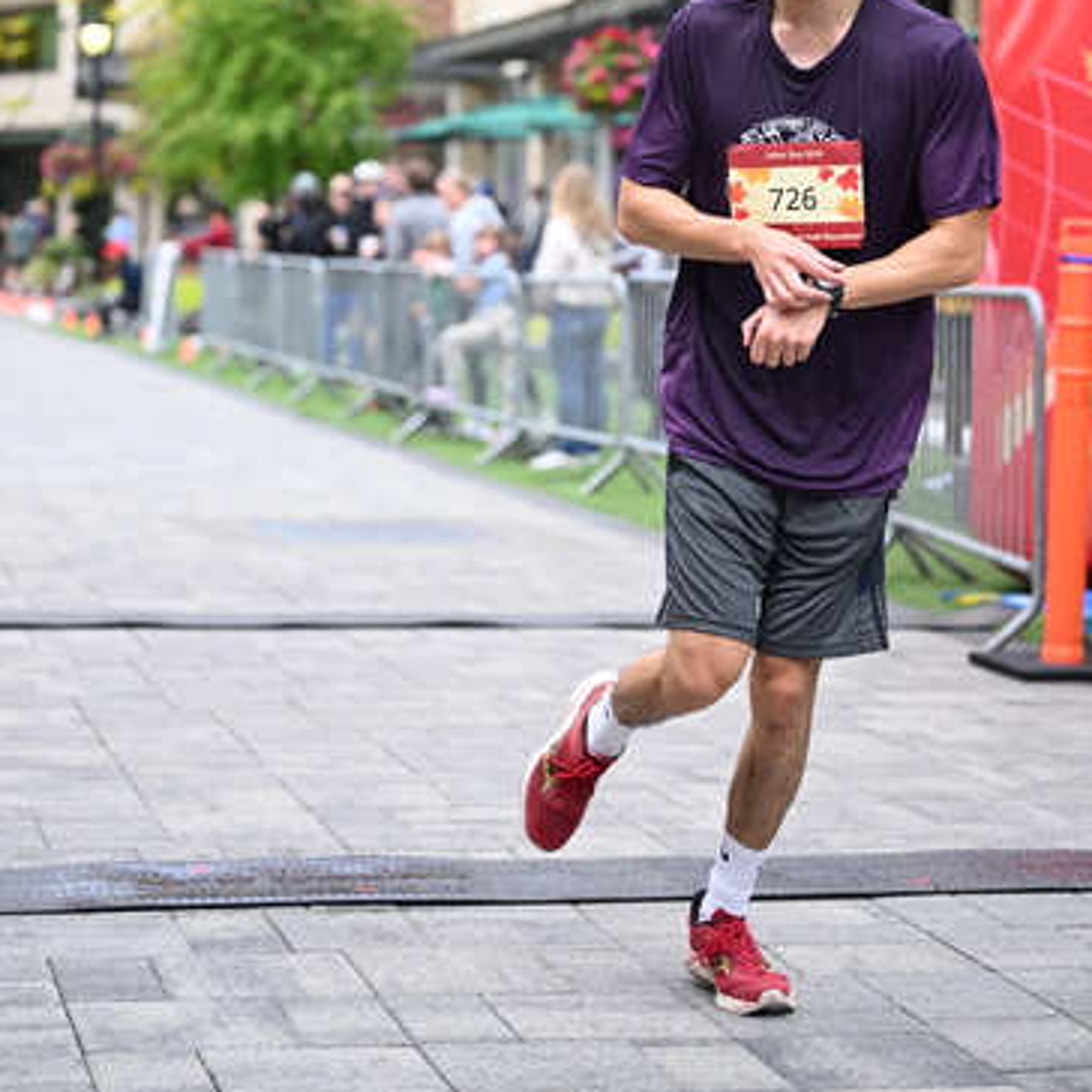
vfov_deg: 19.2
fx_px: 3212
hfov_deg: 19.3
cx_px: 544
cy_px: 282
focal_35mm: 90
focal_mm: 70
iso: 1250
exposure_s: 1/1600
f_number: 2.8
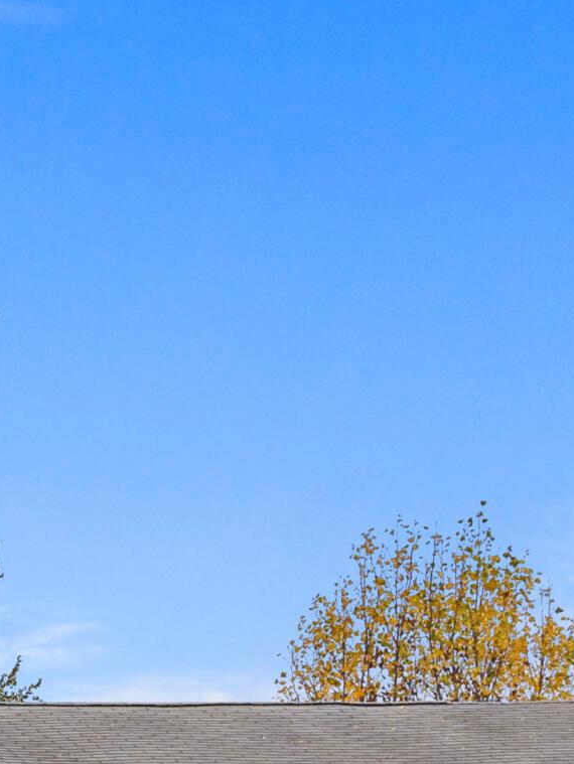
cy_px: 791
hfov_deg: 11.6
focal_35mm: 114
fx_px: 2518
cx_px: -587
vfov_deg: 16.8
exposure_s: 1/80
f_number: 9
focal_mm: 30
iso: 640
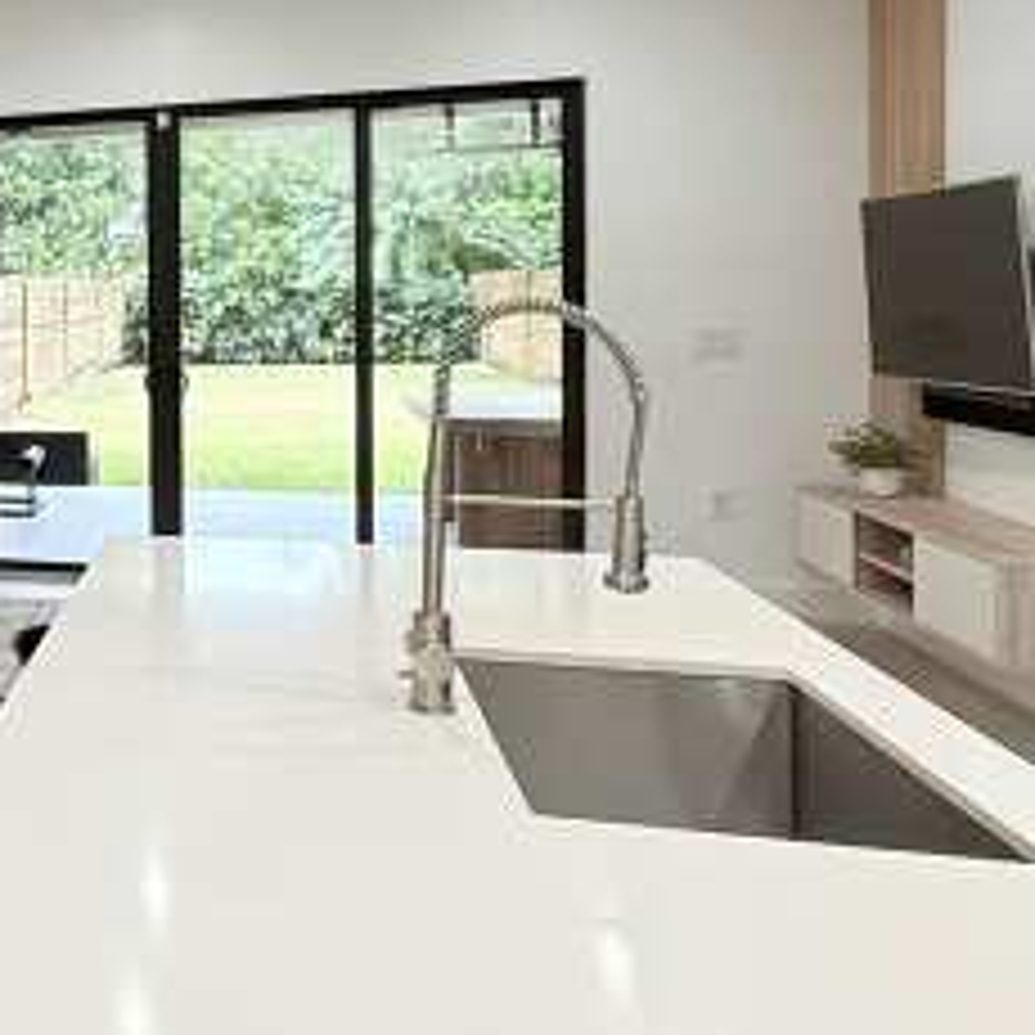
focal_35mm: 43
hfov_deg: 30.4
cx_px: -328
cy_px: 324
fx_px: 1455
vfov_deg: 38.6
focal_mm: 2.22
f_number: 2.2
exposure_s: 1/120
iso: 160
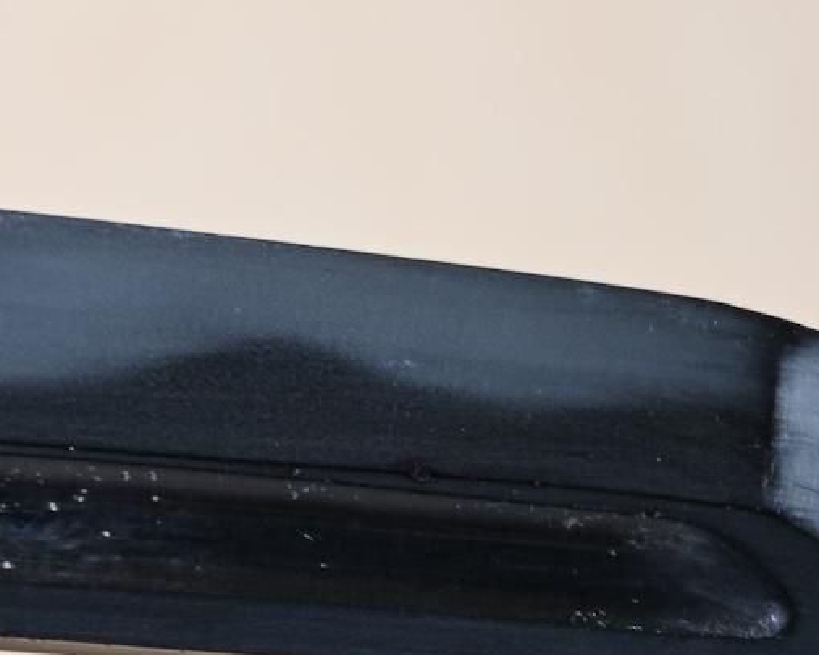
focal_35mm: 544
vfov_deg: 2.8
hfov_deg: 3.6
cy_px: 570
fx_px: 13191
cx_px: 703
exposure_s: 1/1.6
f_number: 6.3
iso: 100
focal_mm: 140
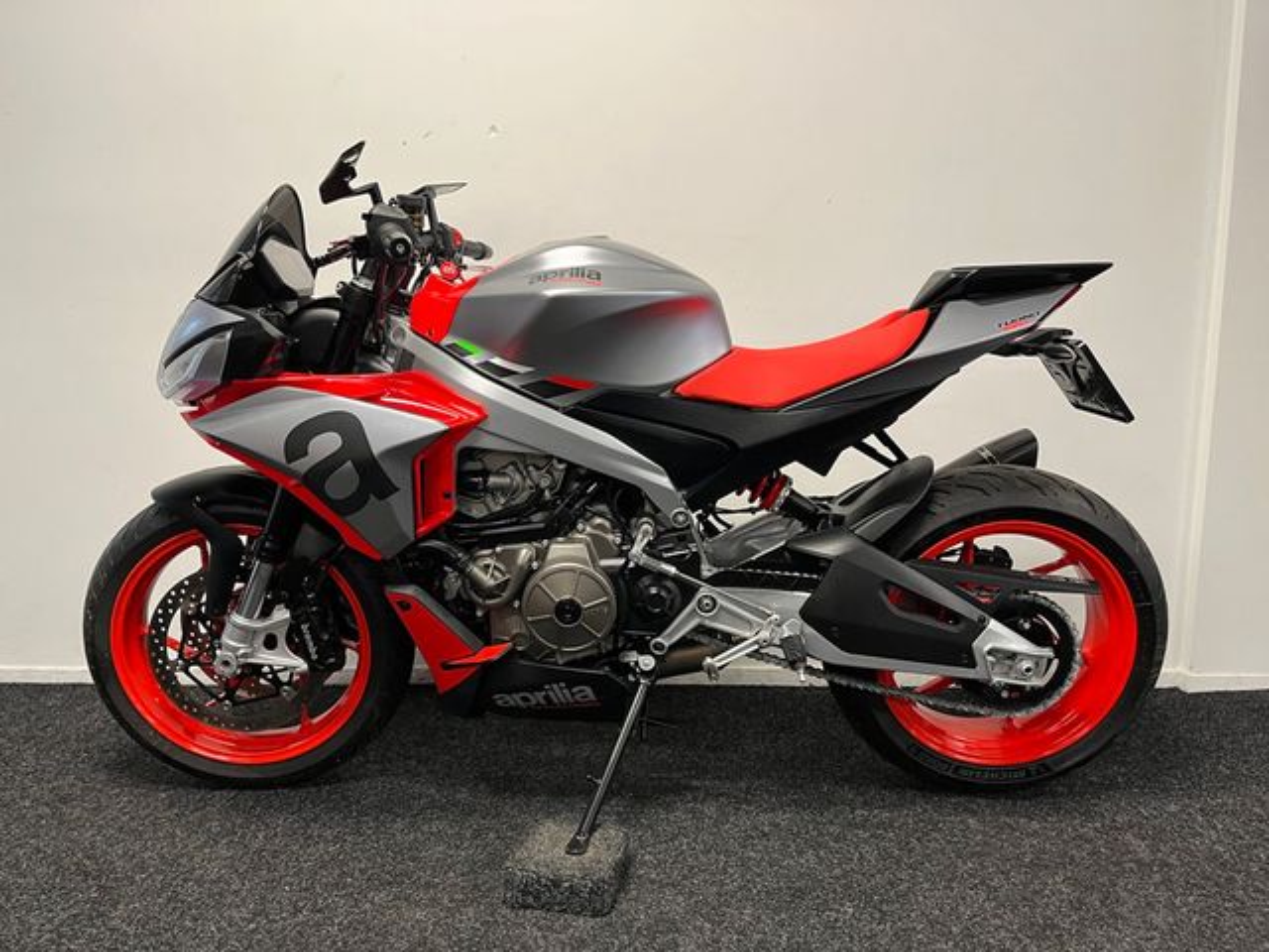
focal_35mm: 26
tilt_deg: -8.2
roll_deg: -0.2
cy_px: 476
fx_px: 953
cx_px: 634
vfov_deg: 53.1
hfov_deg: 67.3
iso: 125
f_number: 1.6
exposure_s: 1/50
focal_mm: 5.1
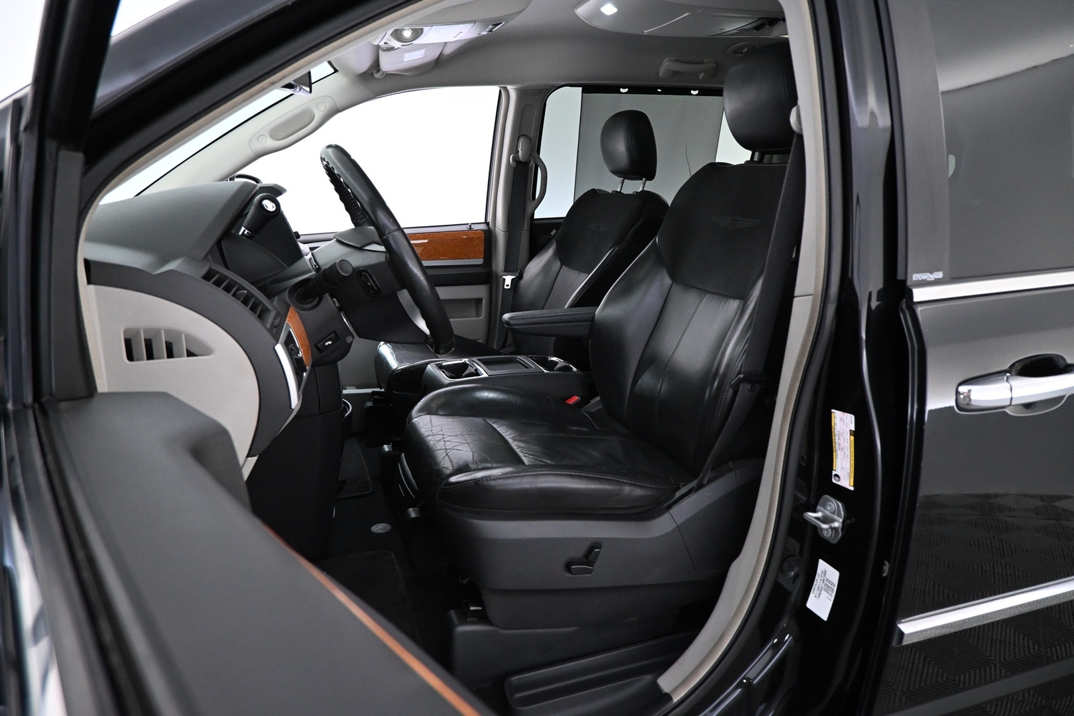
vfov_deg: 53.1
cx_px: 537
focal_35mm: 24
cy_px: 358
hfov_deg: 73.7
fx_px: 716
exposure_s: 1/30
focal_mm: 16
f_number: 4
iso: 2200
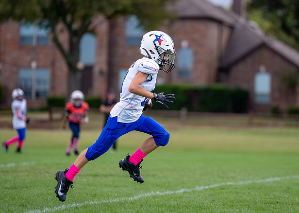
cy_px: 101
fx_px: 1970
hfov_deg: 8.7
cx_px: 172
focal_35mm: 232
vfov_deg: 6.2
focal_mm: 200
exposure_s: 1/3200
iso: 500
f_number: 2.8
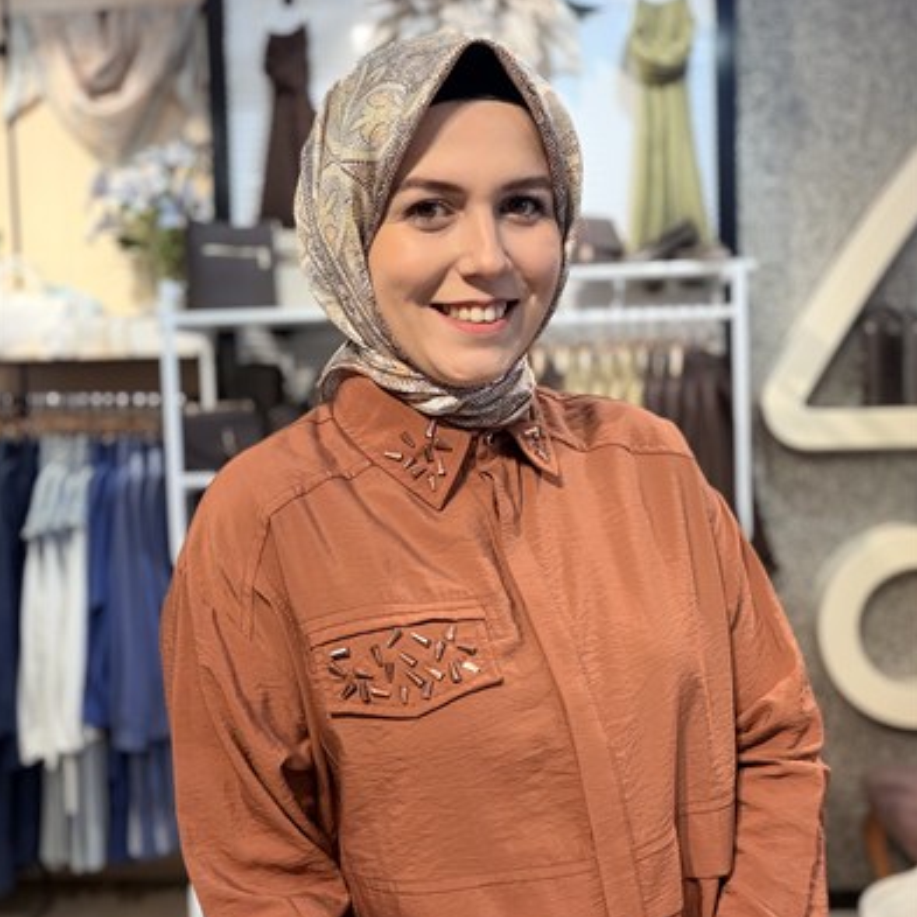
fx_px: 1079
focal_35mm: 36
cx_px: 457
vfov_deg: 46.0
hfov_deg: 46.0
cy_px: 454
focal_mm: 2.71
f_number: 1.9
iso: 64
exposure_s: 1/100
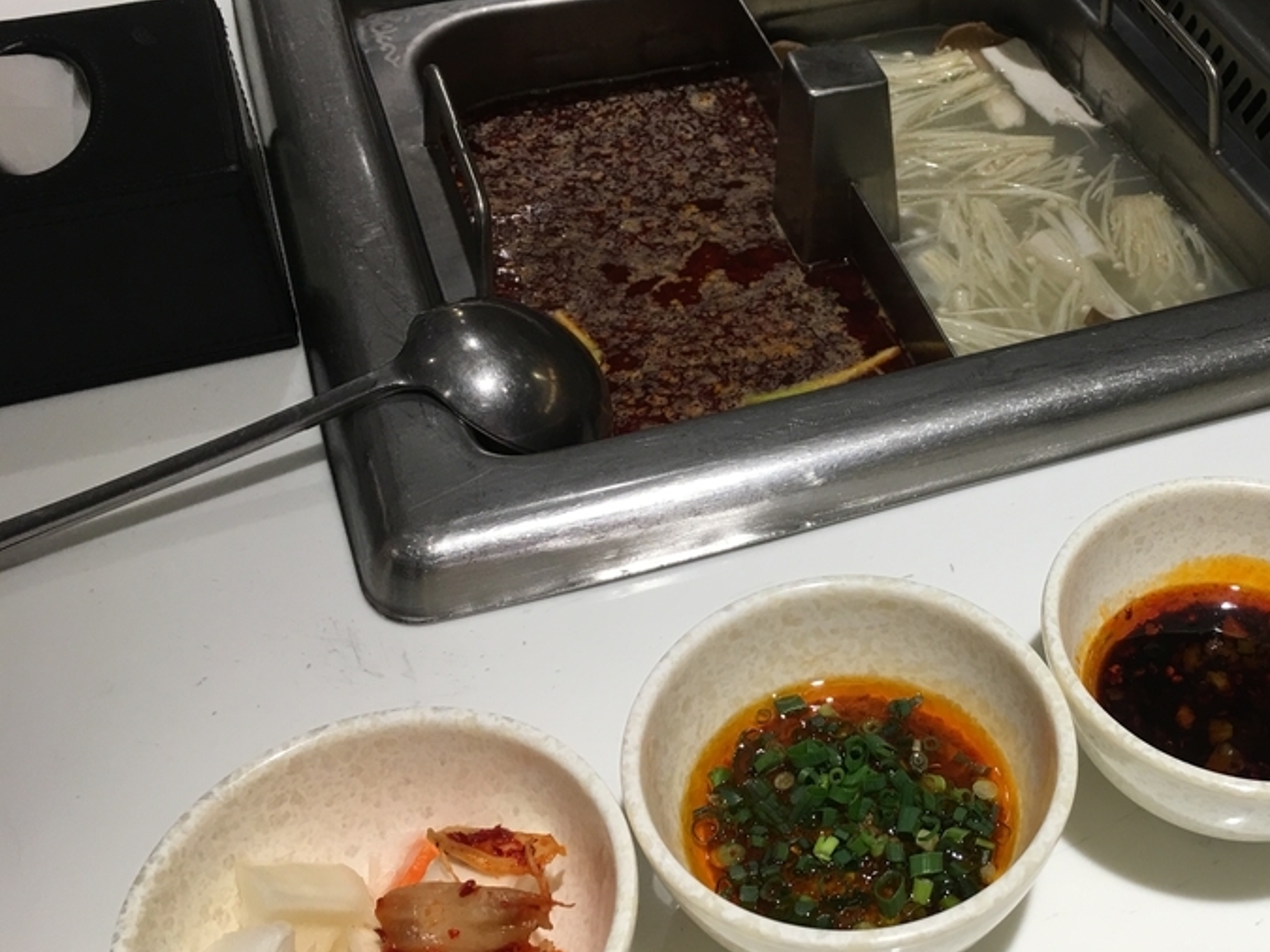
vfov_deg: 32.9
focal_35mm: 44
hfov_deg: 41.6
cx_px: 961
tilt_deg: -42.7
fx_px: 1614
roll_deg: -2.7
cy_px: 468
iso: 32
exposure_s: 1/40
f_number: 2.2
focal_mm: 4.15
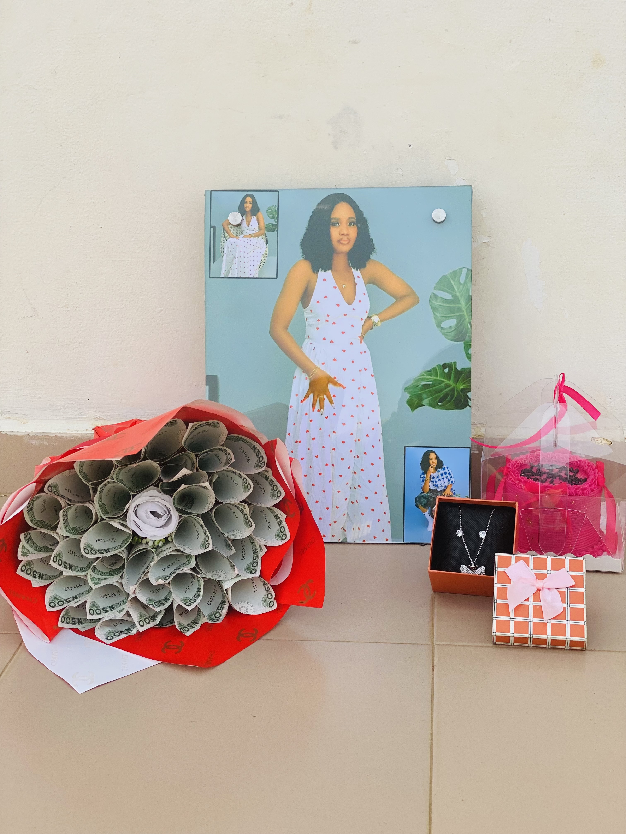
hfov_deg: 28.0
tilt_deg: -15.1
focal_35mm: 52
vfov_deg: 36.8
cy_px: 417
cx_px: 313
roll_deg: +2.4
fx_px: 1254
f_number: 2
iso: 20
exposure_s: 1/585
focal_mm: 6
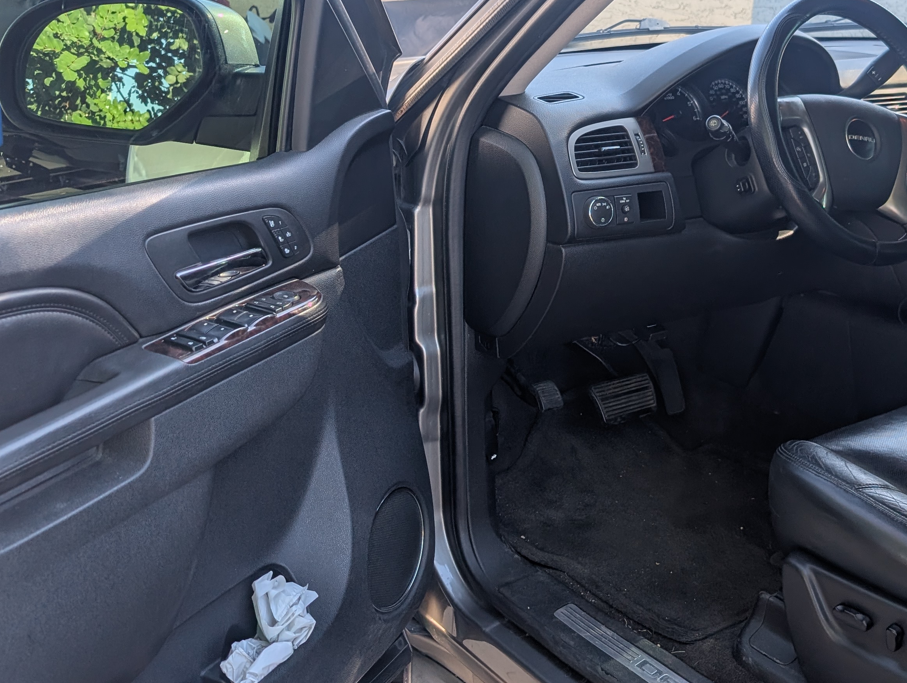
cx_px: 570
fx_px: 1102
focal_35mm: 42
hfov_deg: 44.4
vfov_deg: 34.4
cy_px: 284
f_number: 1.68
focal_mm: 6.9
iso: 20
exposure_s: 1/706
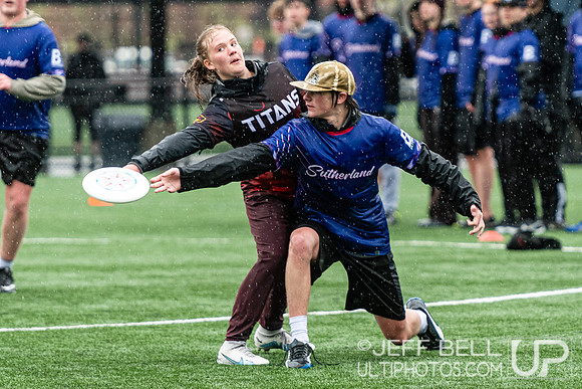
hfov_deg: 5.1
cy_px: 146
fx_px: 6576
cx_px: 391
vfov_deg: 3.4
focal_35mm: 407
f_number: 2.8
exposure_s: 1/1000
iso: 1100
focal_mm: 185
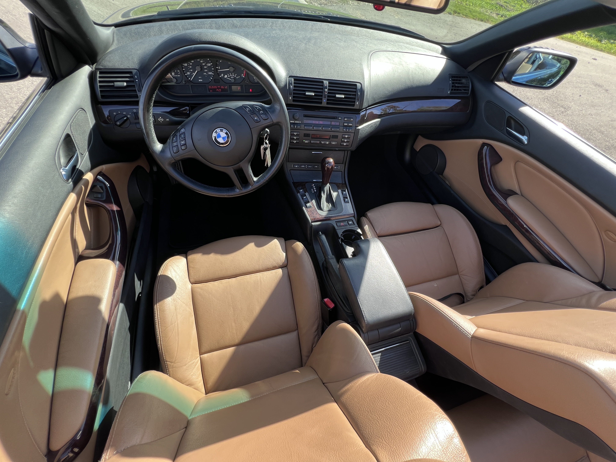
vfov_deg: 89.9
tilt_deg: -54.0
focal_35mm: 13
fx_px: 231
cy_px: 231
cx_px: 308
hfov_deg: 106.2
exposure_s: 1/166
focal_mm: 1.57
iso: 32
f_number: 1.8
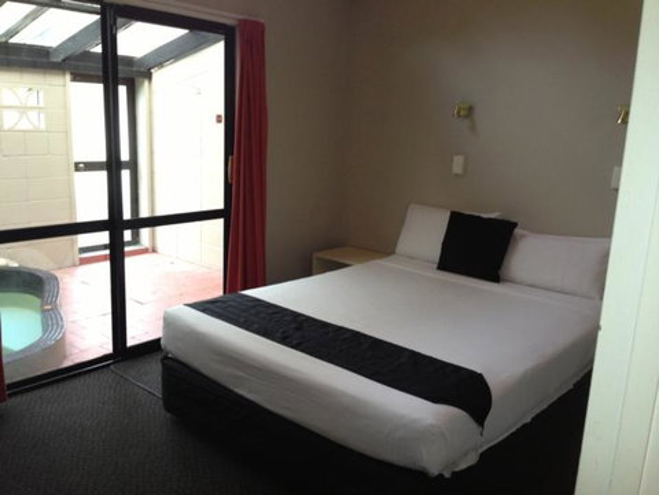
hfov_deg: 55.4
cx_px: 330
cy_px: 248
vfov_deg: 42.9
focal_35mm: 33
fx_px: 628
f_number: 2.4
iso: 125
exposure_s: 1/20
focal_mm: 4.13
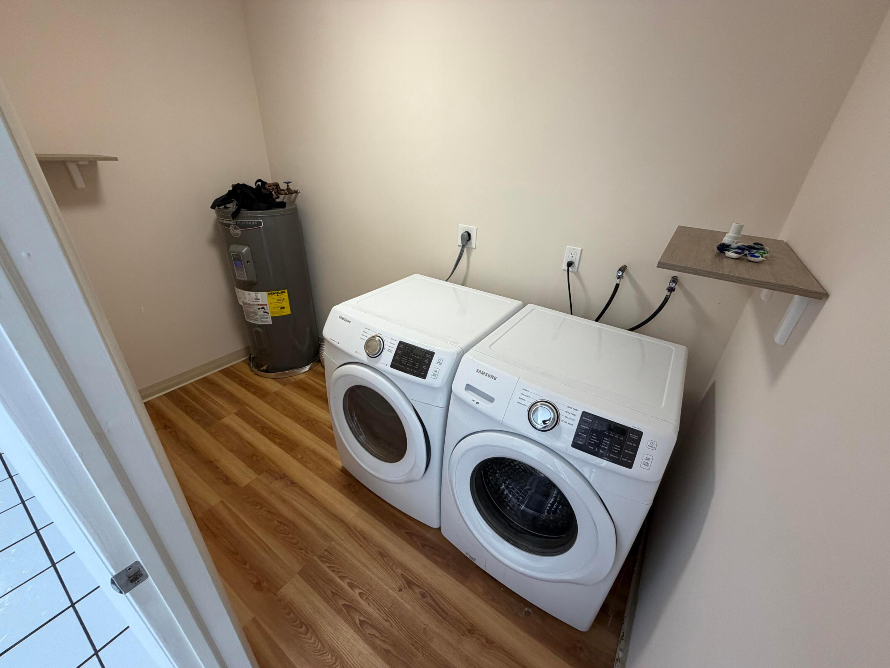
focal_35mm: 14
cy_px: 334
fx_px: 360
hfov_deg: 102.1
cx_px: 445
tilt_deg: -27.9
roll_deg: -2.9
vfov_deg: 85.7
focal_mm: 2.22
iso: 250
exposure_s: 1/120
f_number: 2.2
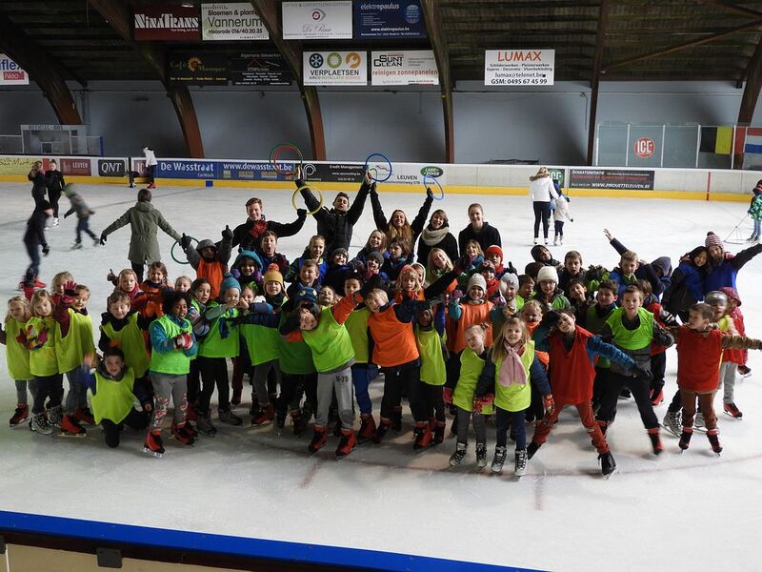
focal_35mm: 40
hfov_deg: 46.8
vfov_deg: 36.0
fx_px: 881
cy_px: 286
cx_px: 381
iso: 280
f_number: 3.8
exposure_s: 1/30
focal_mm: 7.2
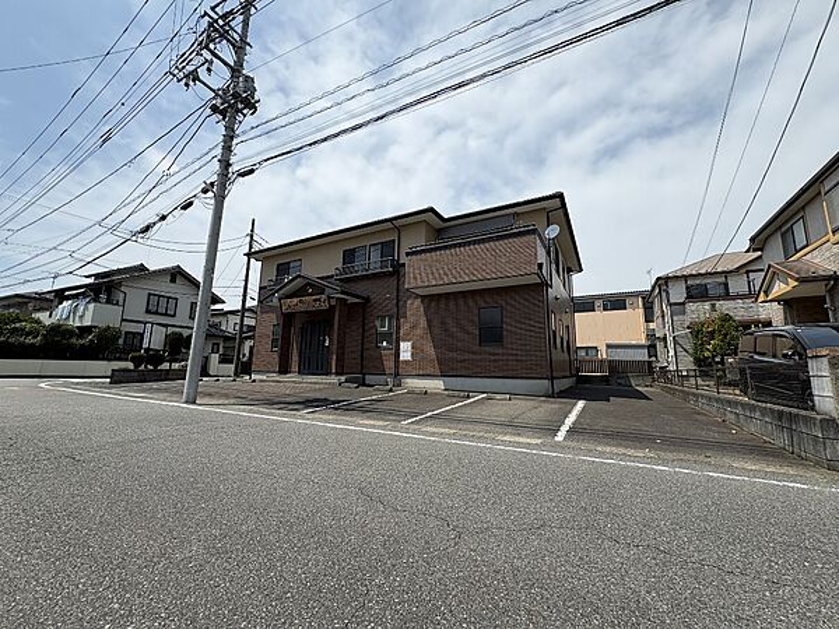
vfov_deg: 85.7
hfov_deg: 102.1
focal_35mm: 14
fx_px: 339
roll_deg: -0.6
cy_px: 314
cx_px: 420
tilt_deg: +10.2
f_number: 2.2
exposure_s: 1/1672
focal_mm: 2.22
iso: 50
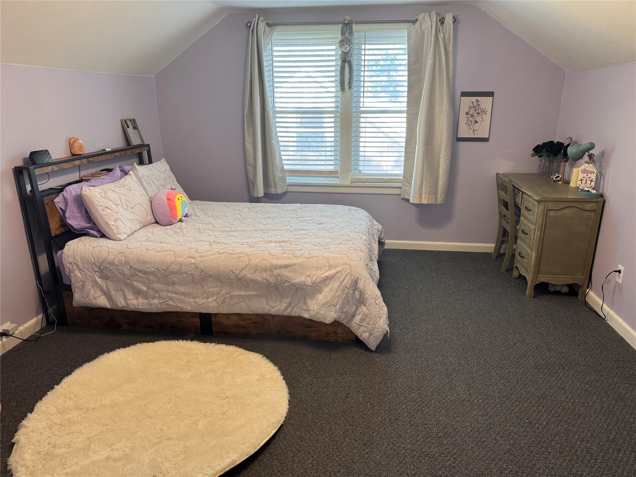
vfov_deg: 56.8
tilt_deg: -17.6
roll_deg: +0.1
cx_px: 318
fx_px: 441
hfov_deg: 71.6
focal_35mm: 24
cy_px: 238
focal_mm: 6.76
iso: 200
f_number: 1.78
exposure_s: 1/100
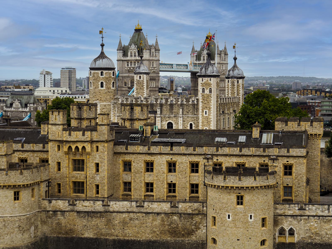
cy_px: 124
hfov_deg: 23.3
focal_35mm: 84
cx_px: 166
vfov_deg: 17.6
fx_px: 806
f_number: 5.6
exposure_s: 1/100
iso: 200
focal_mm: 42
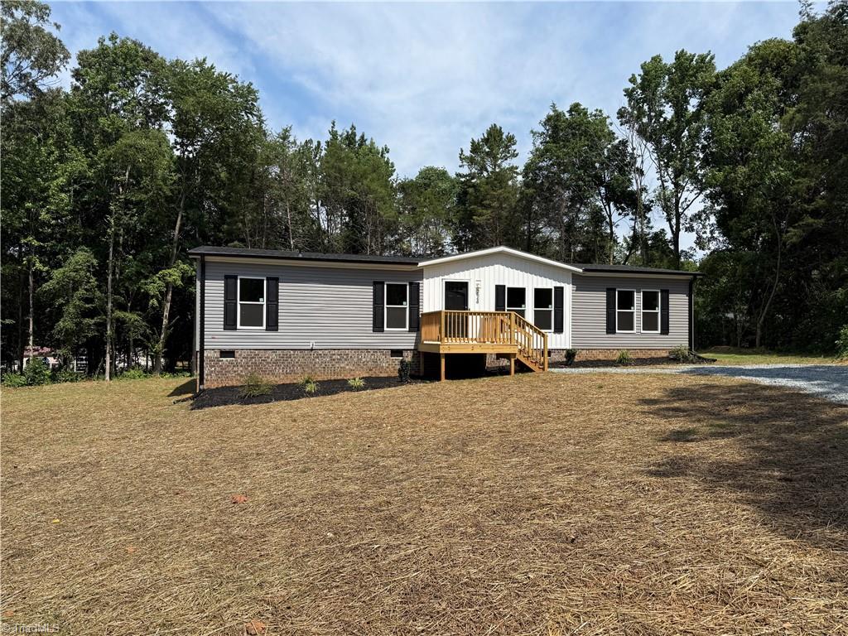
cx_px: 424
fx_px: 588
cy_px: 318
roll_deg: -0.6
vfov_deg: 56.8
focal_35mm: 24
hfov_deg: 71.6
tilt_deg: +1.3
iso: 80
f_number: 1.78
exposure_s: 1/4975
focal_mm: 6.76
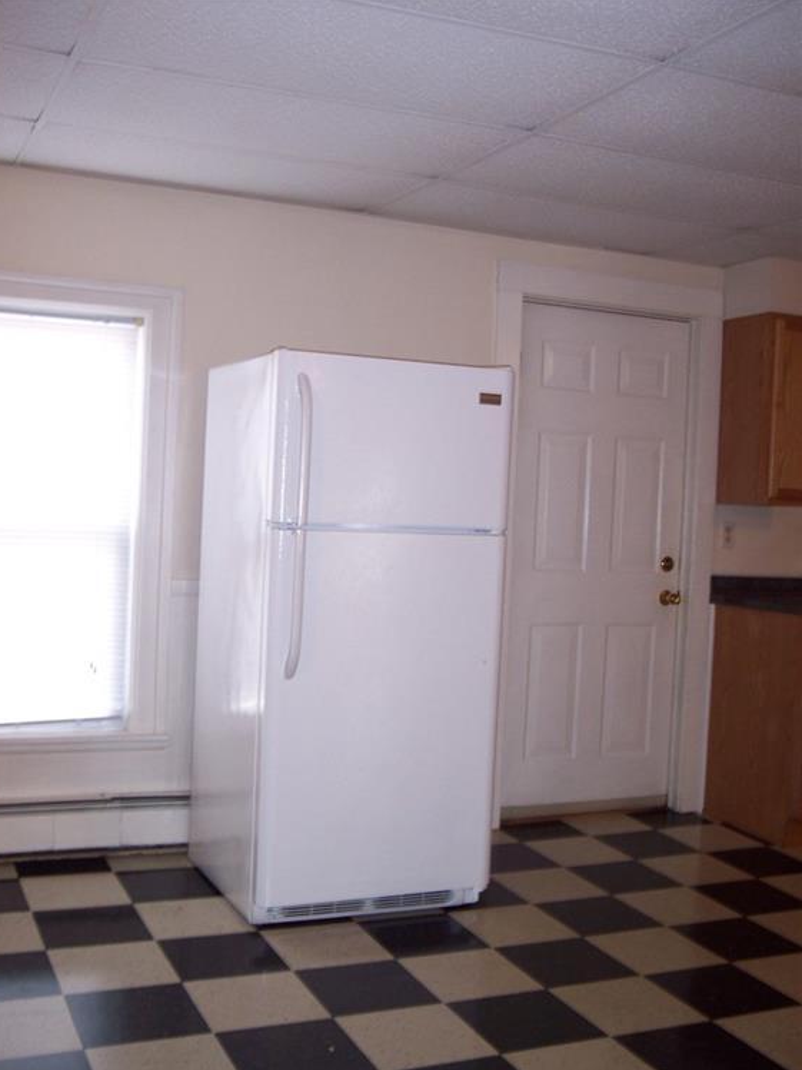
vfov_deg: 47.9
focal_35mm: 39
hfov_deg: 36.8
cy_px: 546
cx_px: 392
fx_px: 1205
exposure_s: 1/30
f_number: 2.8
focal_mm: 8
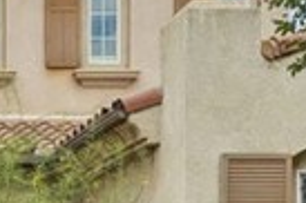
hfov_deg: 13.2
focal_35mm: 142
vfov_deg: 9.5
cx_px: -221
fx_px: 1206
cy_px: 265
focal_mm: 19
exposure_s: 1/125
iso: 100
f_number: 8
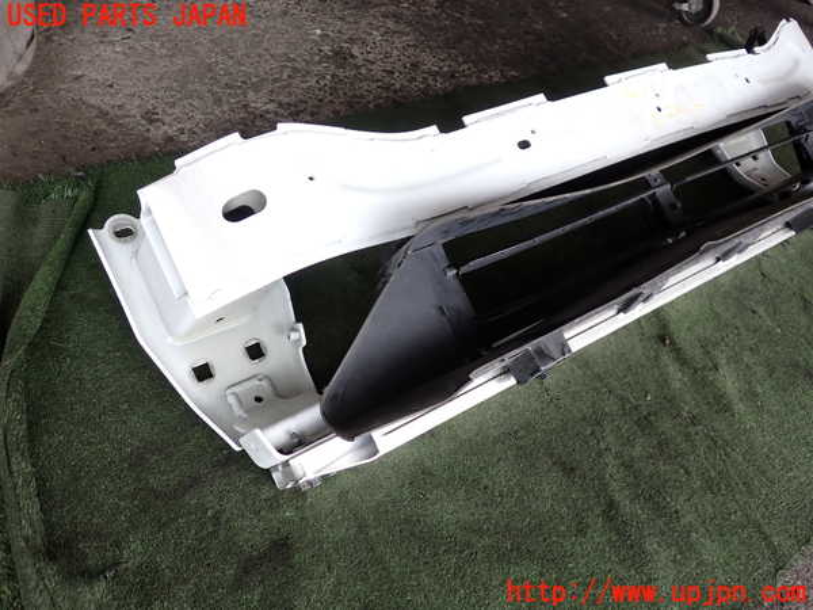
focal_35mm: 30
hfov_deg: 60.0
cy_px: 305
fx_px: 705
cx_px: 406
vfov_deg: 46.8
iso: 100
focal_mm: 5.4
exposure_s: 1/80
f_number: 2.3
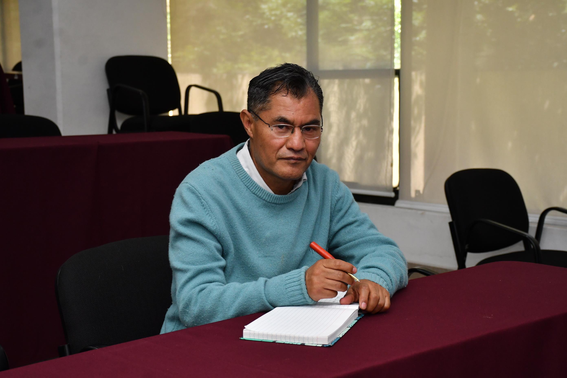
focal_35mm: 63
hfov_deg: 31.9
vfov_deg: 21.6
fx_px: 992
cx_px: 284
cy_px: 189
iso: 1000
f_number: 5.6
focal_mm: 42
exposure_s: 1/125
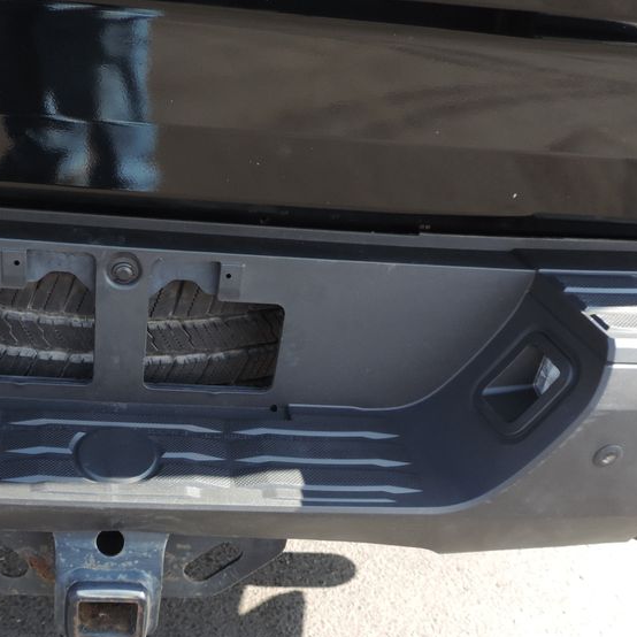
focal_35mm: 49
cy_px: 477
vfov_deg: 34.0
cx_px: 239
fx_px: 1020
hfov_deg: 34.5
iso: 80
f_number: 3
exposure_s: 1/100
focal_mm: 4.3
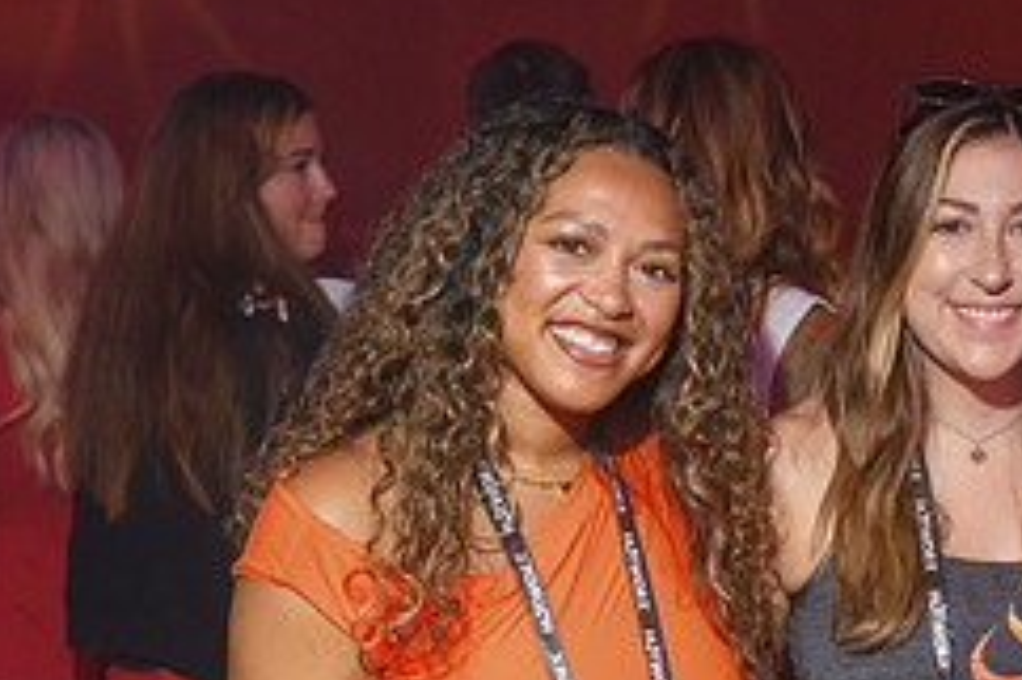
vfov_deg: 16.1
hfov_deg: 23.1
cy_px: 564
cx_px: 1064
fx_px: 2383
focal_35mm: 84
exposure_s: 1/160
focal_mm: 35
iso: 1250
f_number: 4
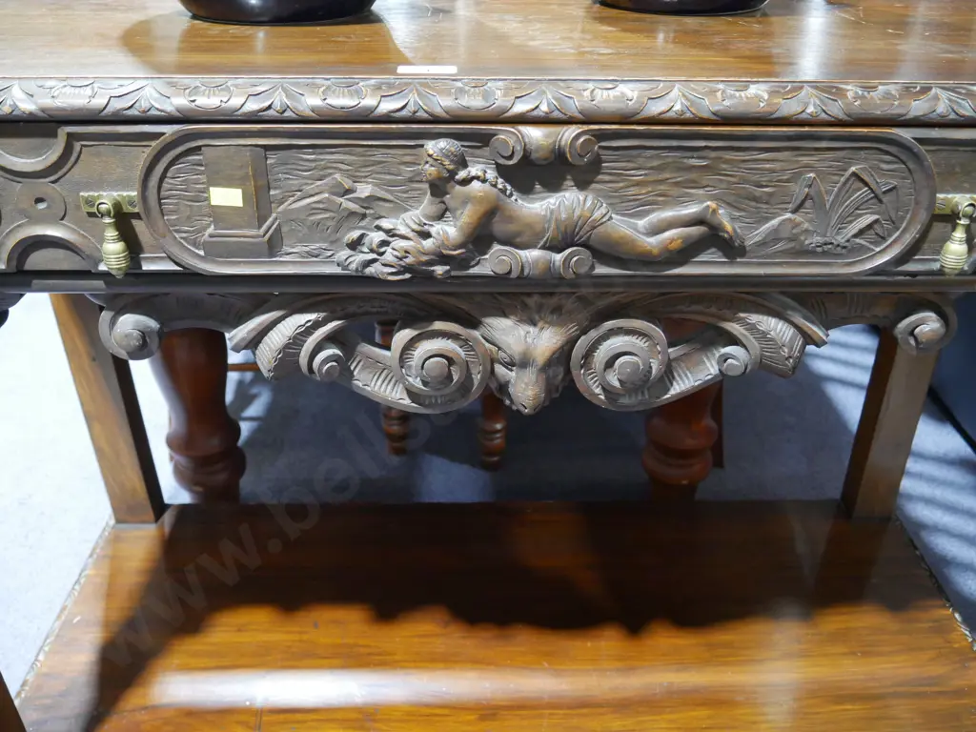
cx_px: 488
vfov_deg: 46.8
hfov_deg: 60.0
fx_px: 846
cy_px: 366
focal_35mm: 30
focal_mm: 15
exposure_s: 1/60
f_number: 3.6
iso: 2000
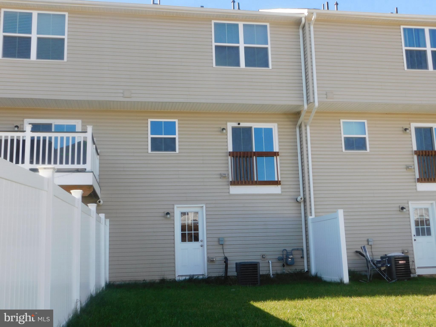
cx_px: 218
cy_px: 164
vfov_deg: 36.0
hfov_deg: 46.8
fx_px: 504
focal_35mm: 40
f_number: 3.6
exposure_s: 1/400
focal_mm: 7.1
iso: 125
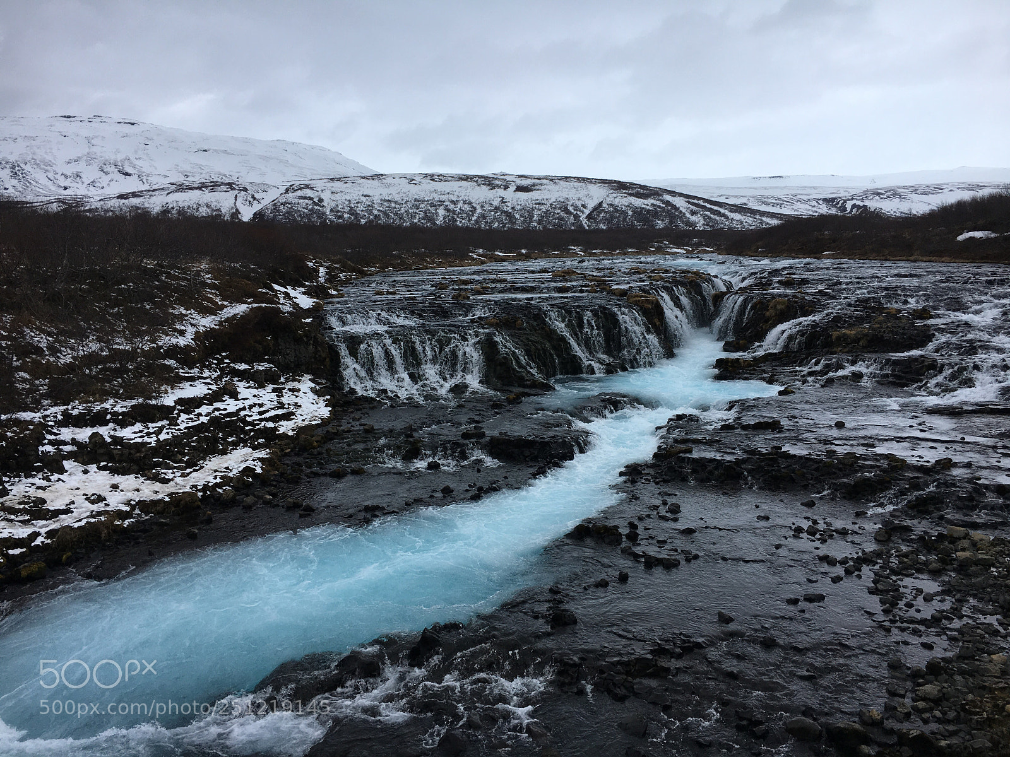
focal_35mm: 29
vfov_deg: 48.2
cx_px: 505
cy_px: 378
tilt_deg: -8.6
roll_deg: +0.6
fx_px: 846
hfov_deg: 61.7
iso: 25
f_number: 2.2
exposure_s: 1/1350
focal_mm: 4.15
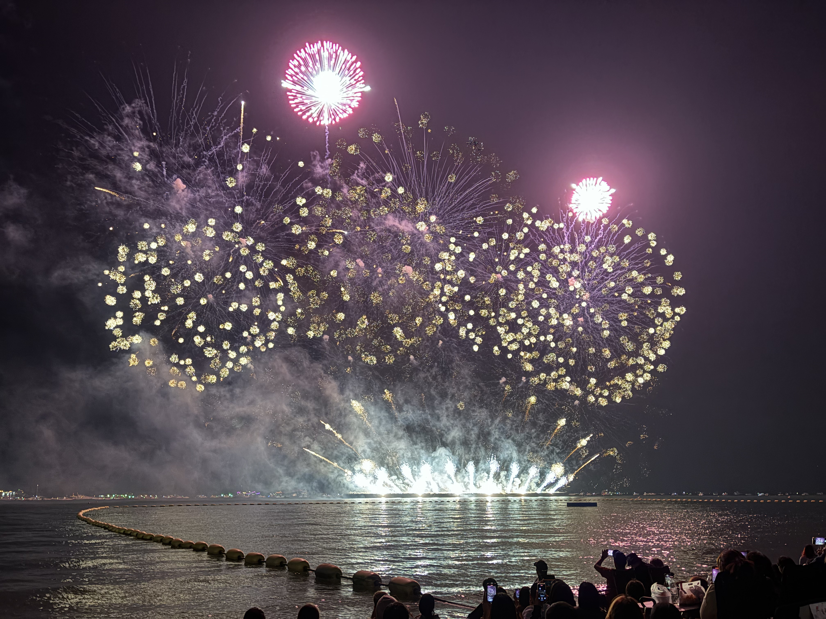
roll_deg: +1.1
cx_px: 413
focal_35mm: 26
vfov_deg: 53.1
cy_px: 310
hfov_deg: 67.3
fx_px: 620
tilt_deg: +16.4
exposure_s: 1/17
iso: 640
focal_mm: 5.96
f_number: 1.6
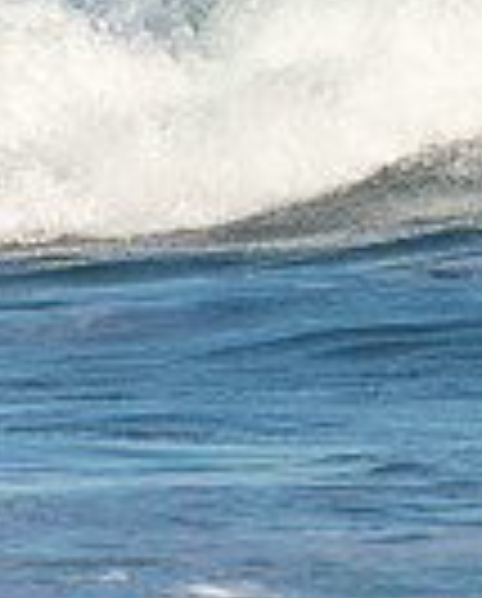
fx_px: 34866
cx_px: 1158
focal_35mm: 1962
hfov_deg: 0.8
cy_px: 61
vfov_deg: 1.0
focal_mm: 320
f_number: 5.6
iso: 220
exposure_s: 1/800
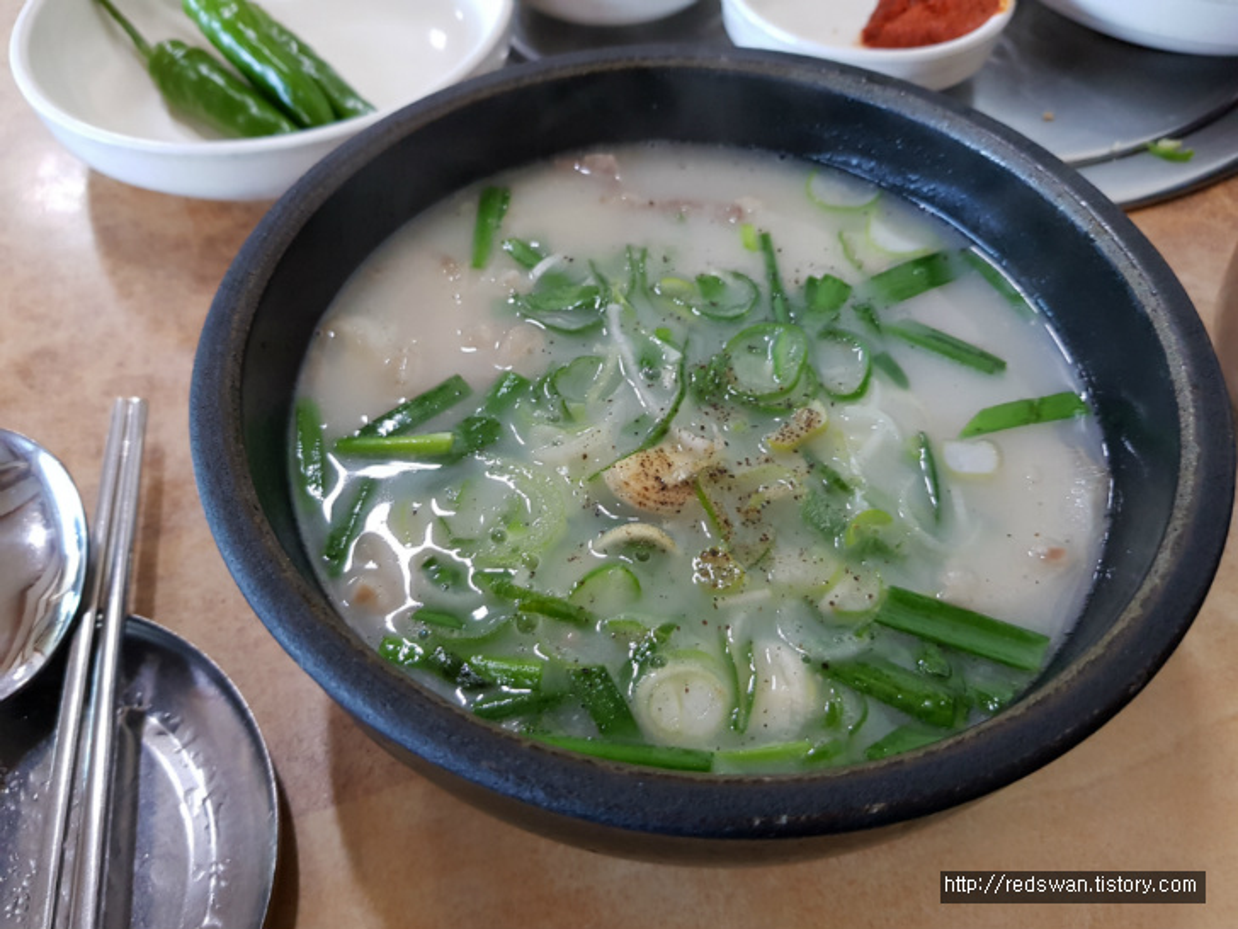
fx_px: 930
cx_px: 619
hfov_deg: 67.3
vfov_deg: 53.1
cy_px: 464
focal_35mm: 26
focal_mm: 4.2
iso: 160
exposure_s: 1/40
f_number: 1.7
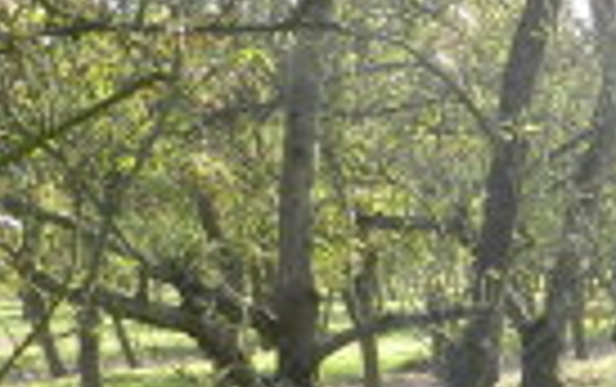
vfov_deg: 7.9
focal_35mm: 164
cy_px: 544
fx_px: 2757
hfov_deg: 12.5
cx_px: 710
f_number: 4.4
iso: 160
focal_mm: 9.4
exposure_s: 1/160
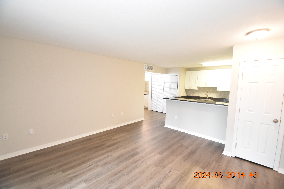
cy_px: 94
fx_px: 118
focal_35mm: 15
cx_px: 142
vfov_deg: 77.3
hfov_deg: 100.4
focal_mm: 10
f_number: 3.5
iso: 1600
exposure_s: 1/60
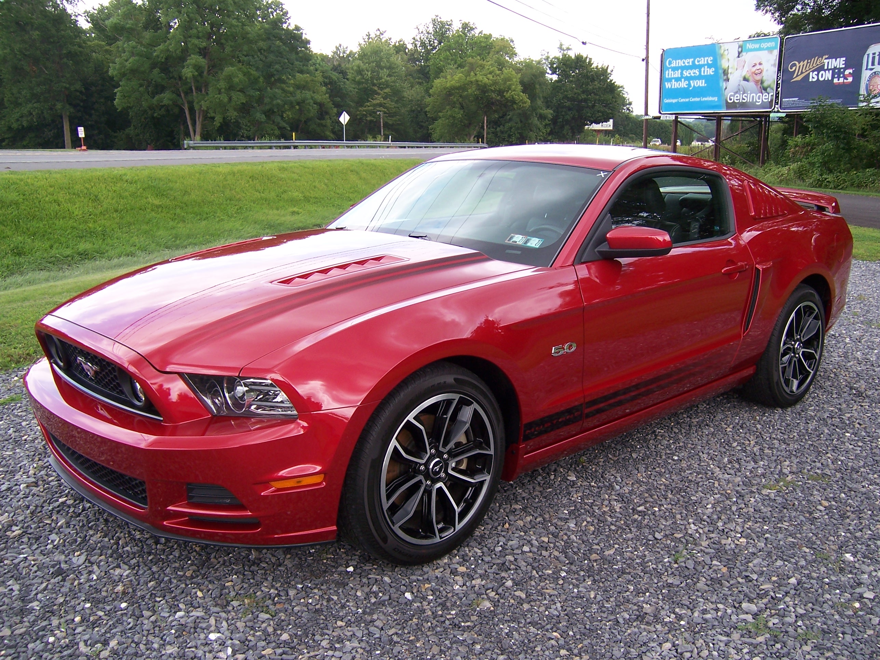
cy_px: 330
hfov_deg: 55.4
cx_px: 440
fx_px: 839
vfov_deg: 42.9
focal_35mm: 33
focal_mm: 5.5
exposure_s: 1/180
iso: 80
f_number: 3.4
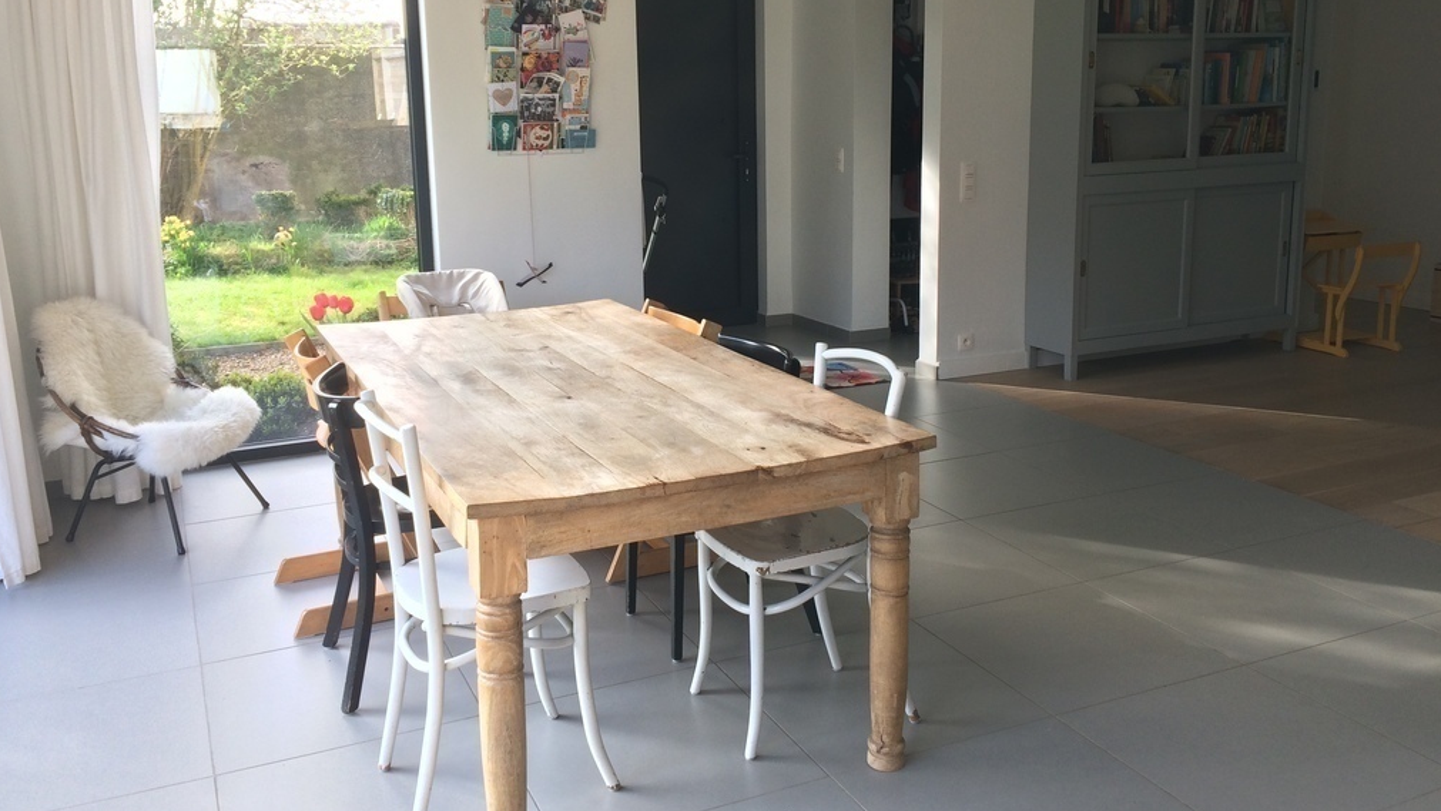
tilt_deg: -10.2
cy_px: 325
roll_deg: +0.6
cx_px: 714
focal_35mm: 32
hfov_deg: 61.0
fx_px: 1223
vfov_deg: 36.6
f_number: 2.2
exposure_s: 1/100
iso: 32
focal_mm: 4.15
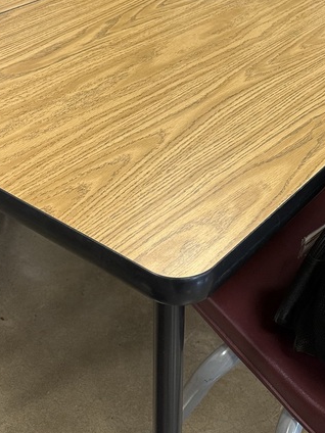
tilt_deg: -23.7
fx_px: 726
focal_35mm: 58
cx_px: 197
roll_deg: -1.4
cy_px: 47
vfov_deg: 31.7
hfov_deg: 25.2
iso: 200
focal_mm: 6.76
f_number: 1.78
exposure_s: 1/120
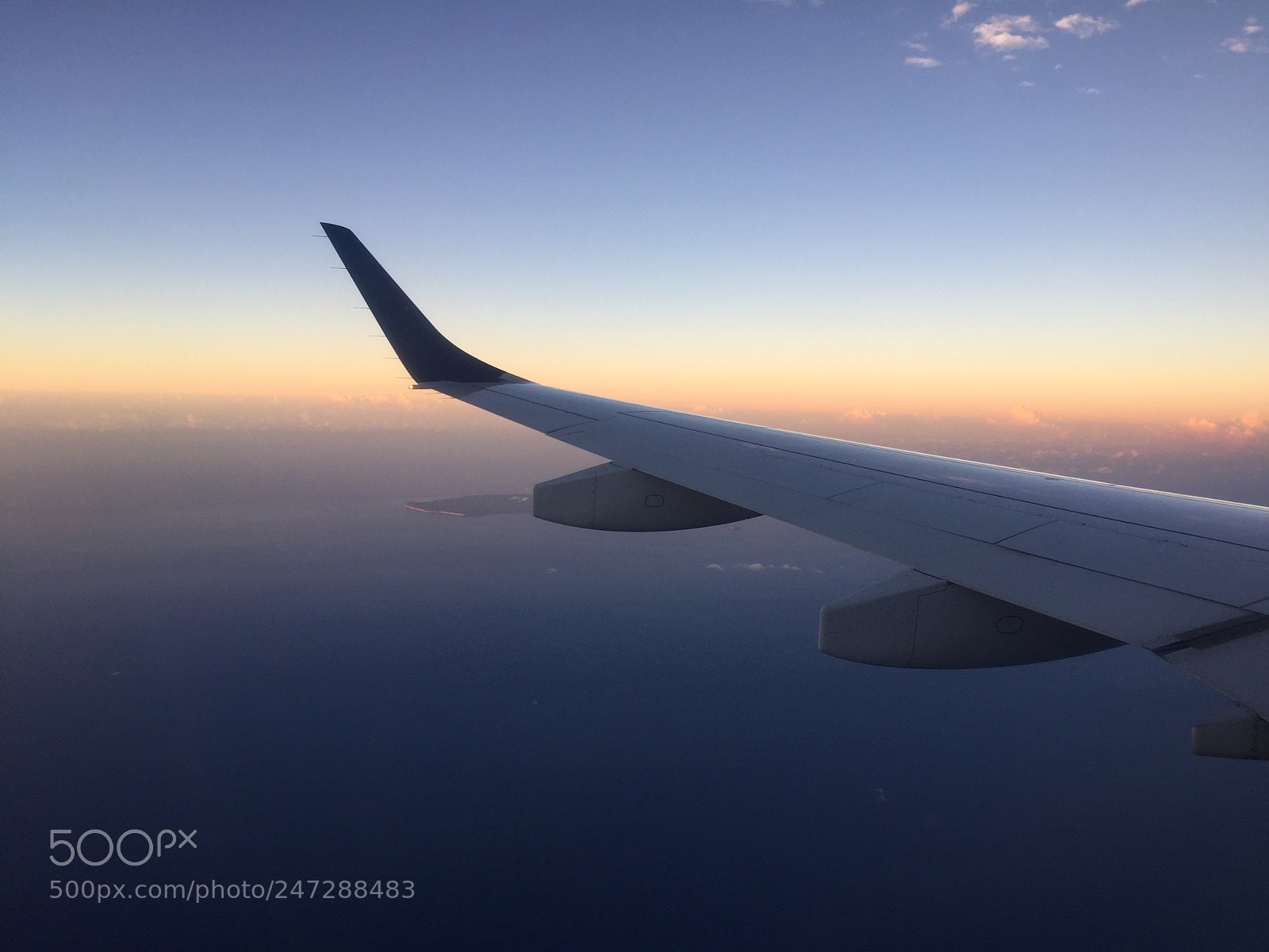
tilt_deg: -5.0
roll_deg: -1.5
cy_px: 476
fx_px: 1063
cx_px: 634
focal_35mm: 29
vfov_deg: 48.2
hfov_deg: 61.7
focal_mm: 4.15
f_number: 2.2
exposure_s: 1/159
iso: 32
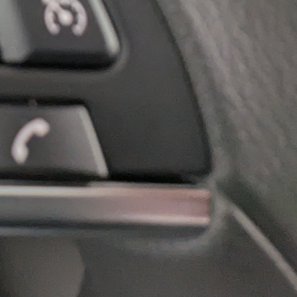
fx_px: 553
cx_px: -129
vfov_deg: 23.8
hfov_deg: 24.5
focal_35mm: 57
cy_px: -149
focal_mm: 2.35
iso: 284
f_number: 2.2
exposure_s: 1/43.4
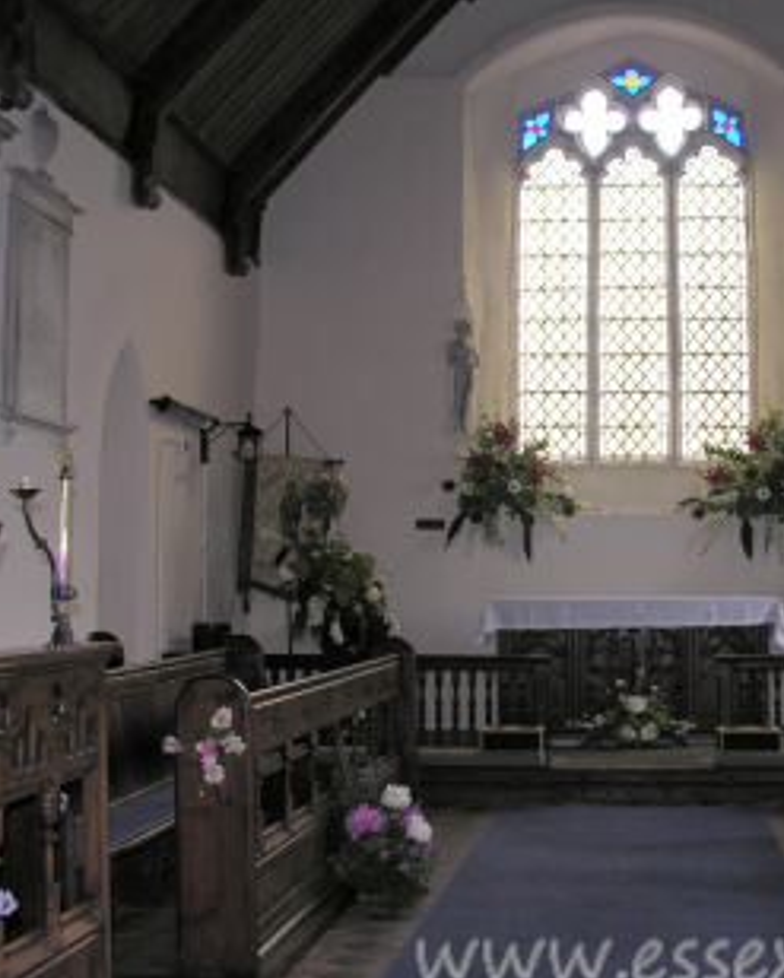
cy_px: 491
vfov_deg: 36.6
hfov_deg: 29.1
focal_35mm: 51
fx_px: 1477
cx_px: 625
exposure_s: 1/30
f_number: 2.8
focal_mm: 8.9
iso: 50
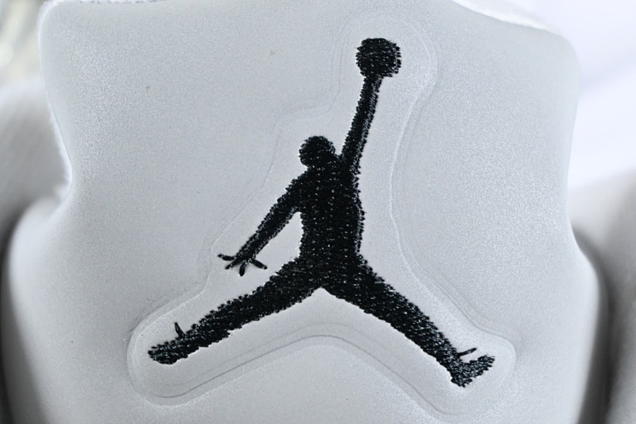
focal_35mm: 75
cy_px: 212
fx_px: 1325
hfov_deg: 27.0
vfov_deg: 18.2
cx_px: 318
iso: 720
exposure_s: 1/125
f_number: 6.3
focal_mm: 50
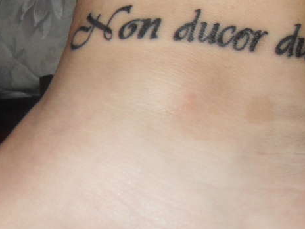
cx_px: 194
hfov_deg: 42.6
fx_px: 388
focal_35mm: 44
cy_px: 105
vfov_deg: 32.9
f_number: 2.8
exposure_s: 1/45
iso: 100
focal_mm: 6.3
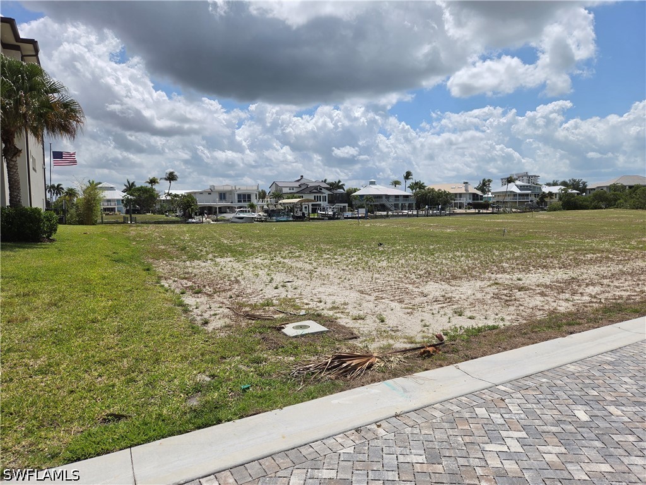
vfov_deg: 58.9
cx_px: 323
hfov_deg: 73.9
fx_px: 429
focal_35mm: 23
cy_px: 242
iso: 50
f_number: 1.8
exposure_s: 1/7734
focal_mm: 5.4
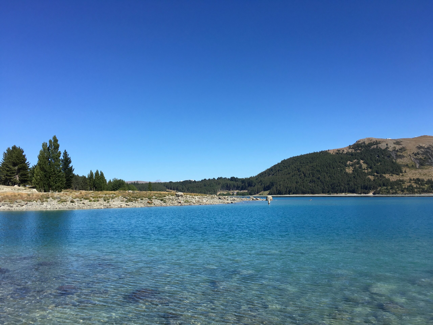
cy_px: 162
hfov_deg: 61.7
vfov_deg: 48.2
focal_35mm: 29
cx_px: 216
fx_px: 363
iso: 25
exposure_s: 1/1923
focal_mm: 4.15
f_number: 2.2
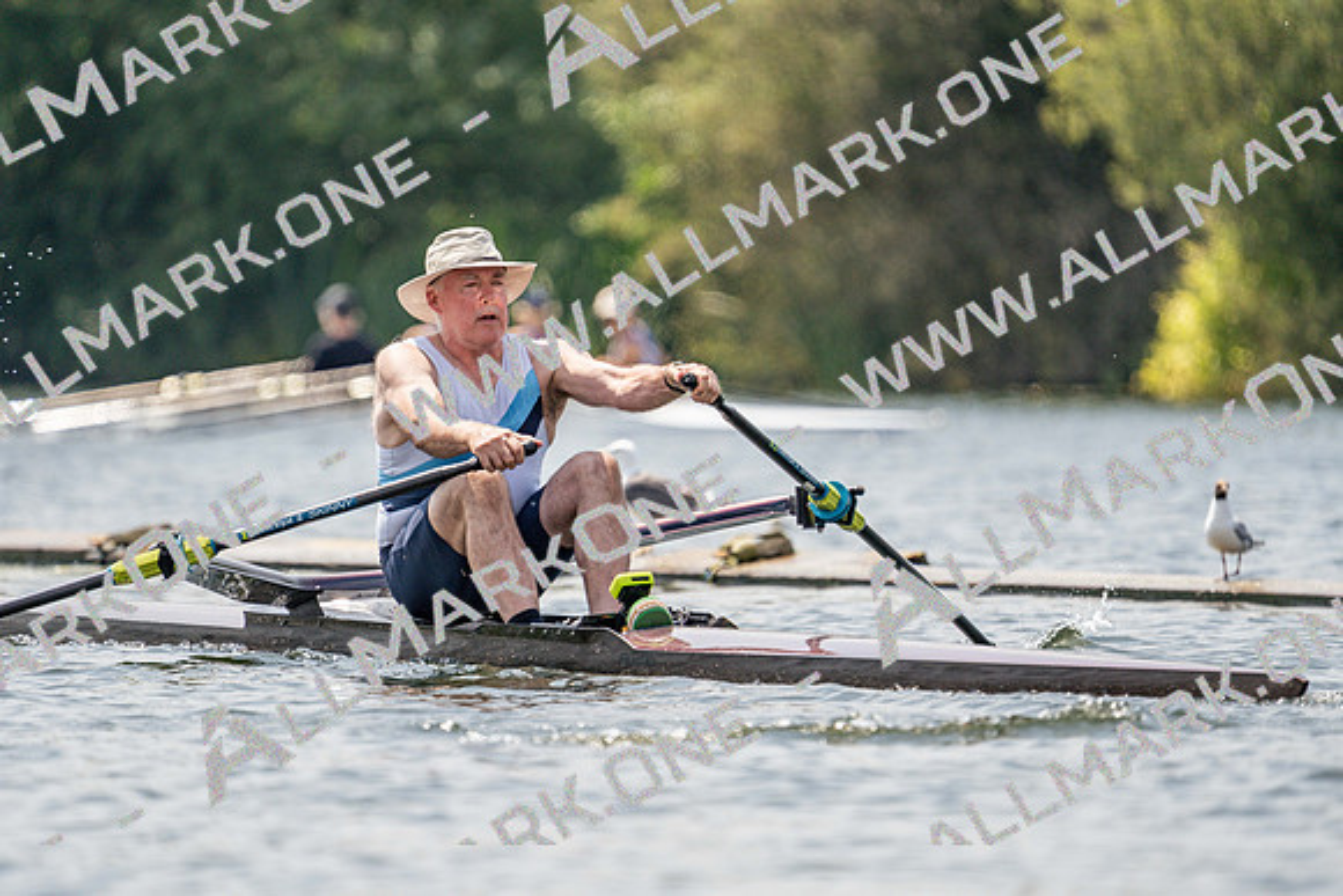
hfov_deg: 3.9
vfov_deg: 2.6
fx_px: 19552
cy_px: 448
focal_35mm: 524
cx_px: 672
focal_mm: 524
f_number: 6.3
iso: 320
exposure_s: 1/1600
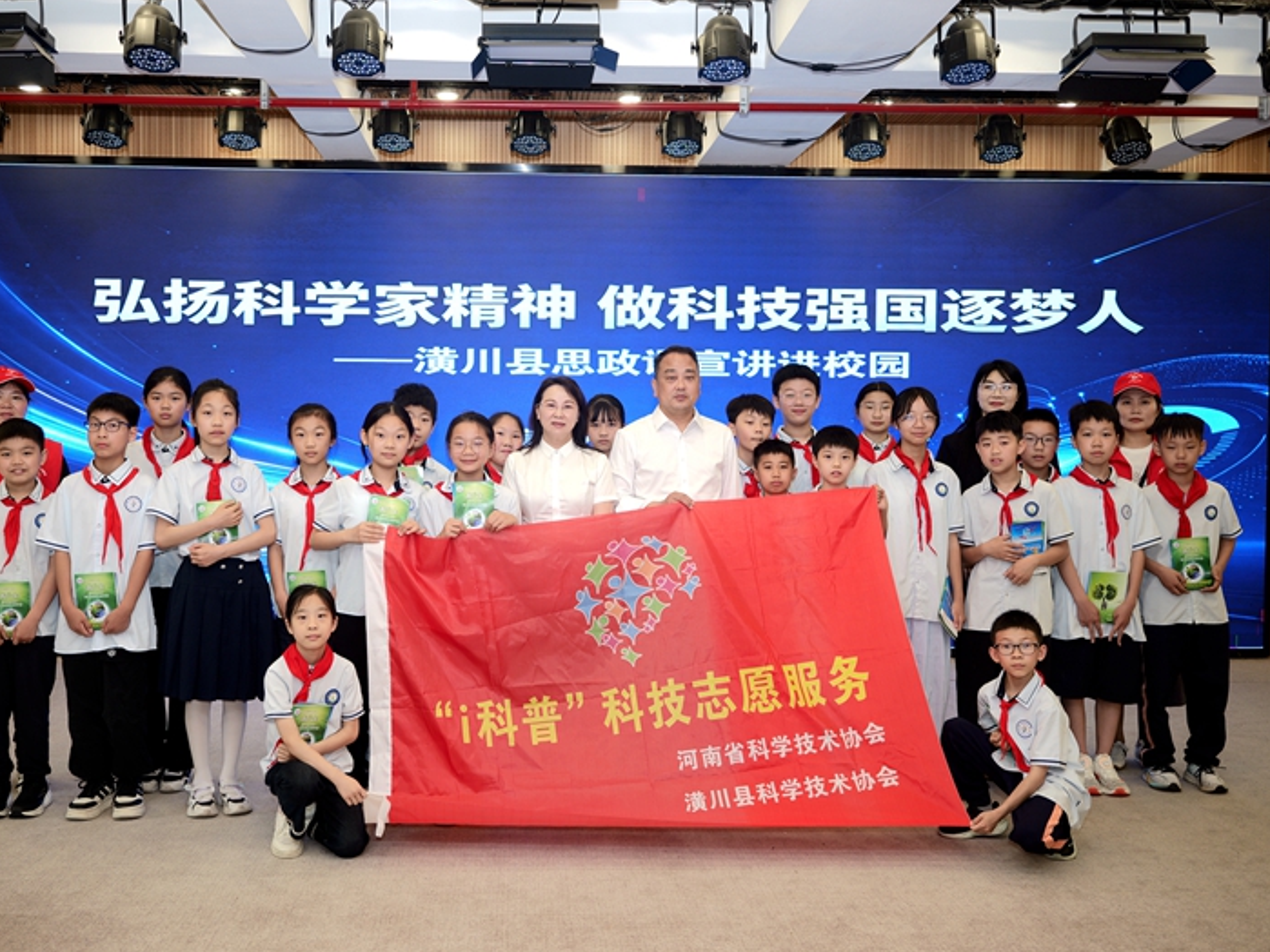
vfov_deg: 42.9
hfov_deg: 55.2
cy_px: 471
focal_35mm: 33
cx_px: 554
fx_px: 1211
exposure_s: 1/60
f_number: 2.8
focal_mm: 30
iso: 125
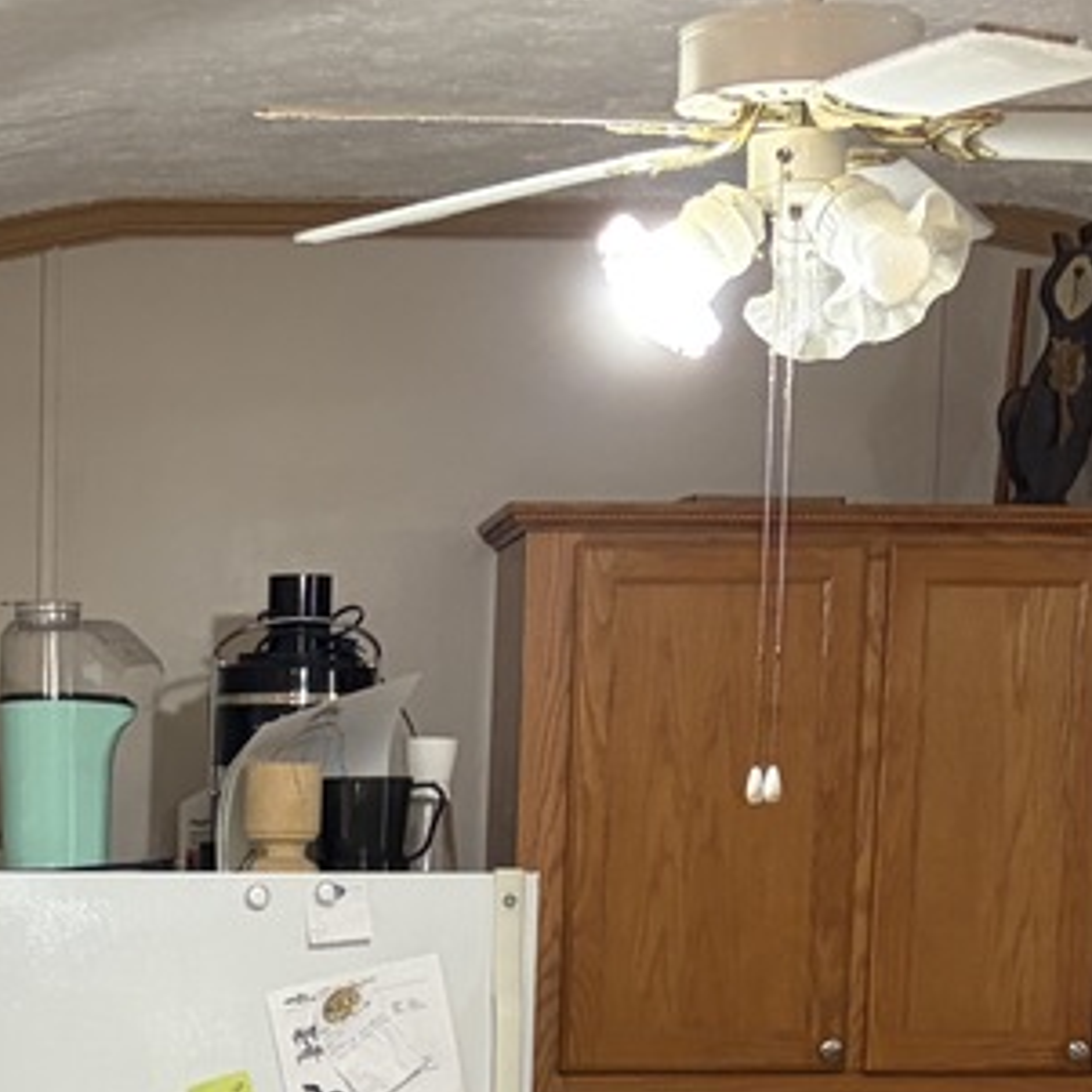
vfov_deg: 14.9
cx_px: -33
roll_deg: +0.0
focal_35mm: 110
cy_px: 1520
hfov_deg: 15.5
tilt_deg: -6.9
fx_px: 3926
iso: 125
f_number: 1.6
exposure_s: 1/60
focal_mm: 5.96
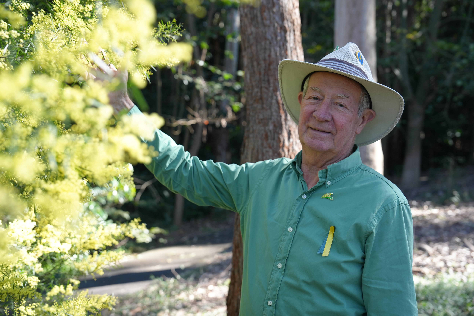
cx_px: 237
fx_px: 606
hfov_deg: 42.7
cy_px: 158
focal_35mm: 46
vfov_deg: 29.2
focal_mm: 46
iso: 320
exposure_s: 1/160
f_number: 4
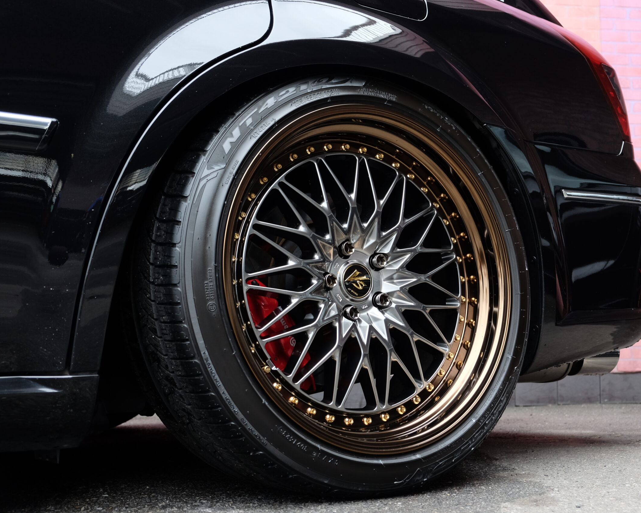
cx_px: 370
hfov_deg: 42.8
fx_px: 816
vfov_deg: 34.9
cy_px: 257
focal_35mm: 43
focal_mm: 25.4
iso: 400
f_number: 4
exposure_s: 1/150
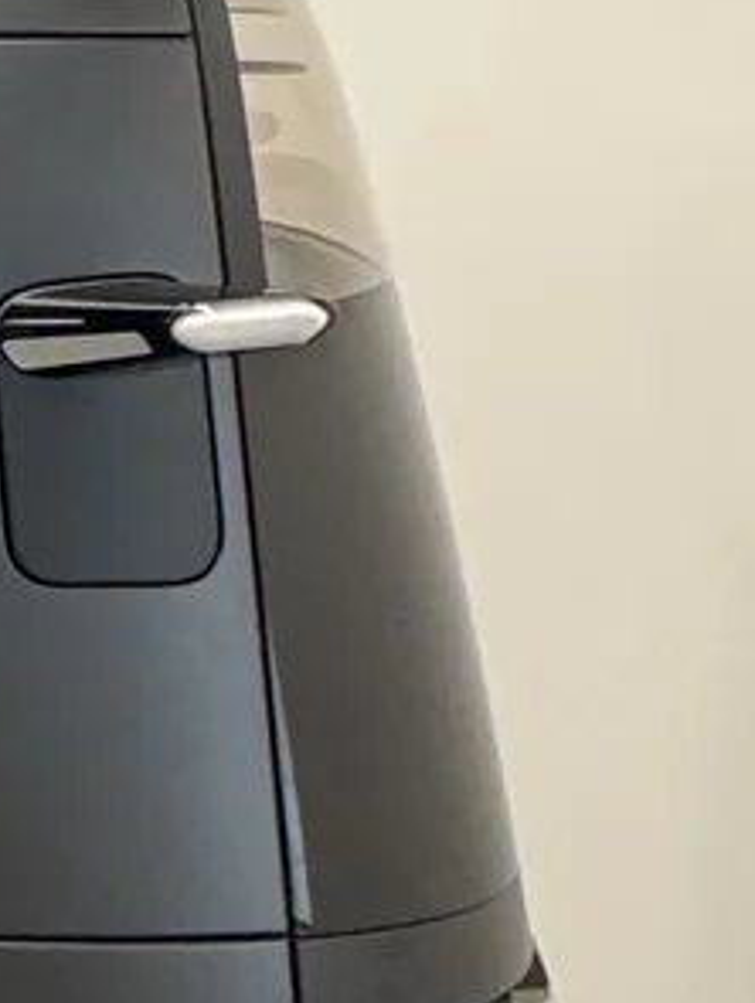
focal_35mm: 91
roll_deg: +0.7
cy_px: 357
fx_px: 2641
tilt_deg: -6.8
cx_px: -979
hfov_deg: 12.9
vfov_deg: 21.5
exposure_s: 1/60
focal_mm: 2.22
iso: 250
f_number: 2.2
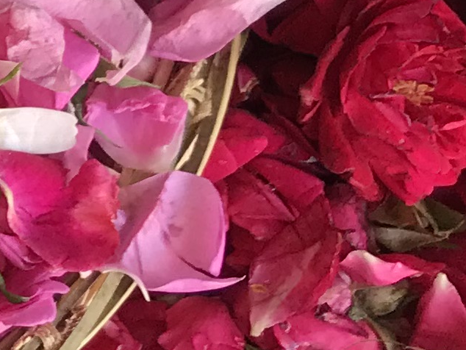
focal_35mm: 178
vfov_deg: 8.1
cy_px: -250
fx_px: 2397
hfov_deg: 9.5
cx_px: -745
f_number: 1.8
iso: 25
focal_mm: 3.99
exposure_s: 1/100
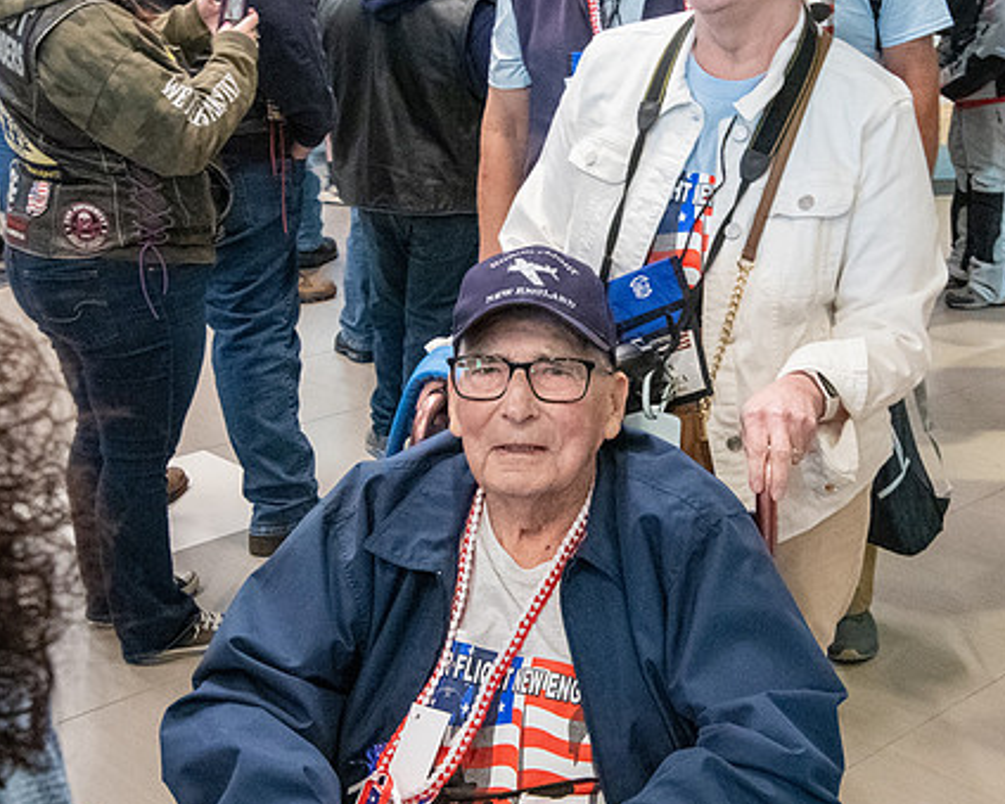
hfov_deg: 34.0
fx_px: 1636
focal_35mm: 55
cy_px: 470
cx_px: 619
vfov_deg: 27.6
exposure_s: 1/60
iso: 8000
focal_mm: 24
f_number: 7.1
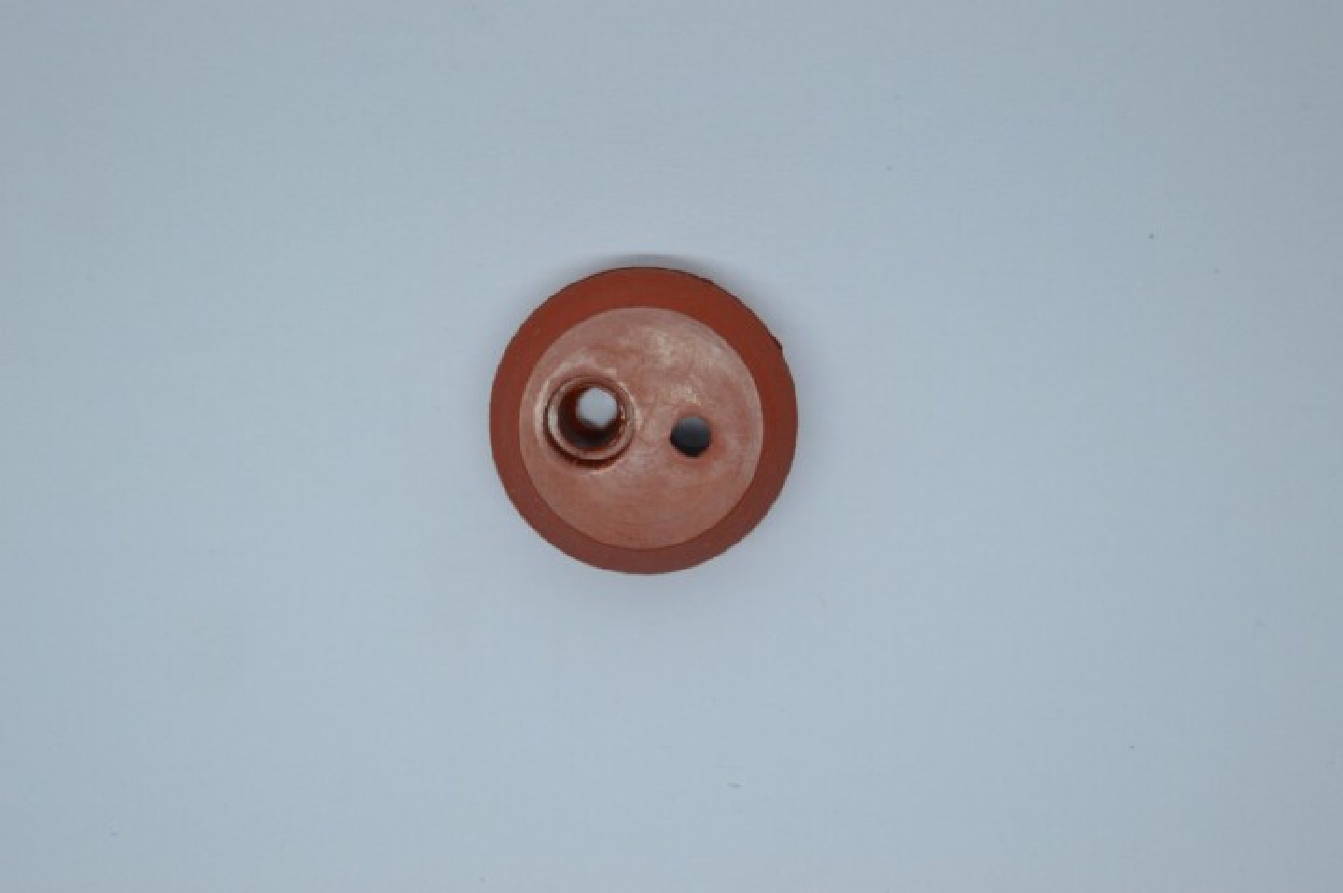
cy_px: 446
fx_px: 3075
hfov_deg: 24.6
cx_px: 672
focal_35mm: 82
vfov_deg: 16.5
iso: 400
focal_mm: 55
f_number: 5.6
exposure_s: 1/125
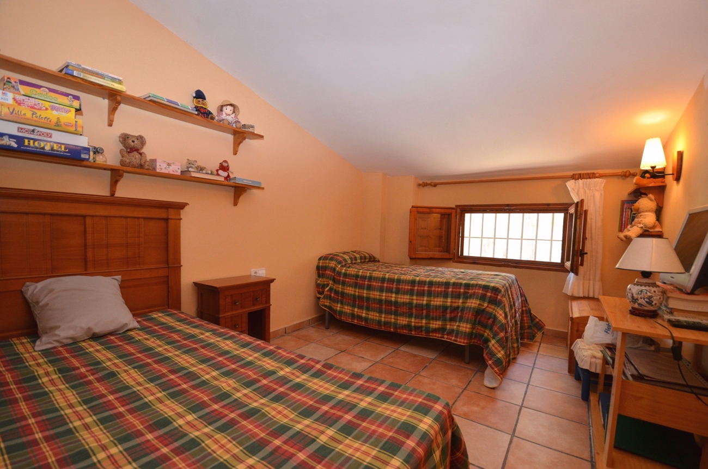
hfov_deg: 100.5
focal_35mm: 15
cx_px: 354
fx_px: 294
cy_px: 234
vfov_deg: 77.1
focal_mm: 10
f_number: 4
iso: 800
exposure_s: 1/60
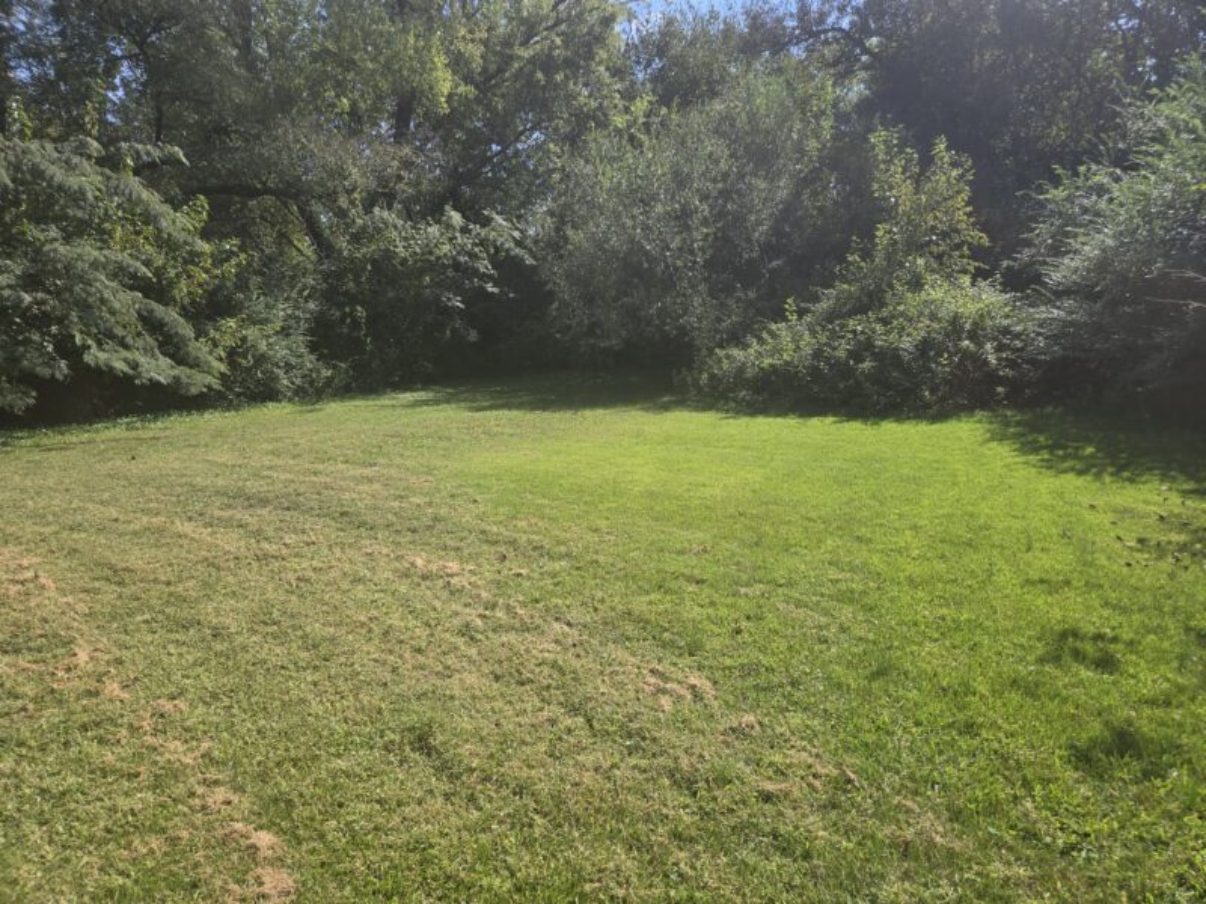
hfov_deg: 73.9
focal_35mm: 23
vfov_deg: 58.9
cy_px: 452
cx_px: 603
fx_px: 801
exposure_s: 1/1391
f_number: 1.8
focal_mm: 5.4
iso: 25
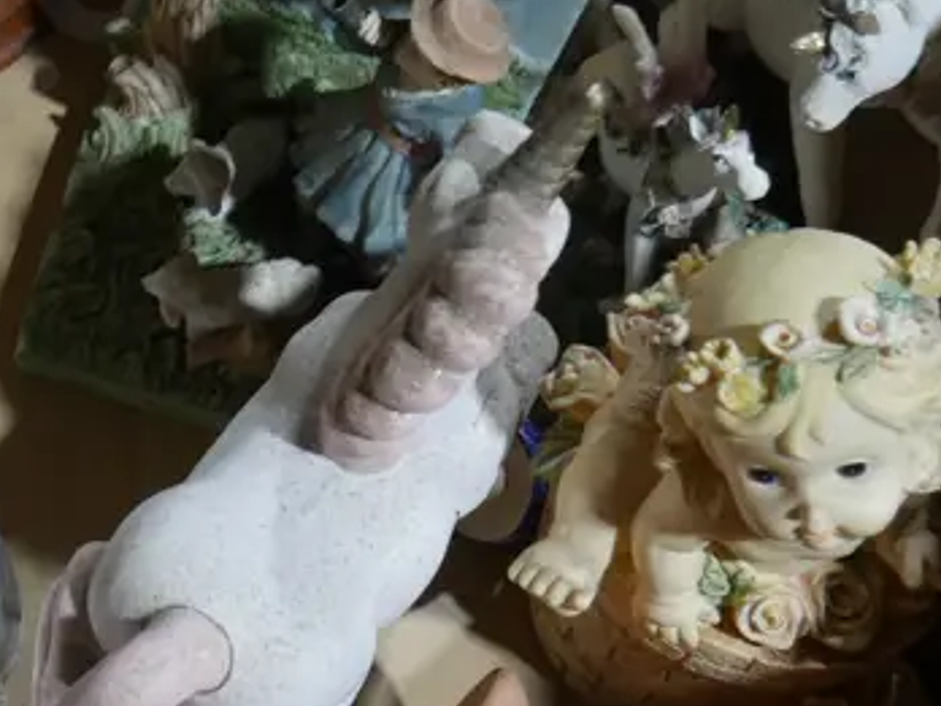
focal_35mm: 106
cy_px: 216
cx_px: -227
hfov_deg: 17.6
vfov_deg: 13.9
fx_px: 2881
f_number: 4
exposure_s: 1/60
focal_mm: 18
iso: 320
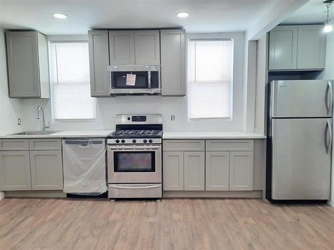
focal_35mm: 25
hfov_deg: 69.4
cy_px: 125
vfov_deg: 54.9
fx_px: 241
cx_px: 167
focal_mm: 4.6
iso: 64
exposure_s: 1/60
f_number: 2
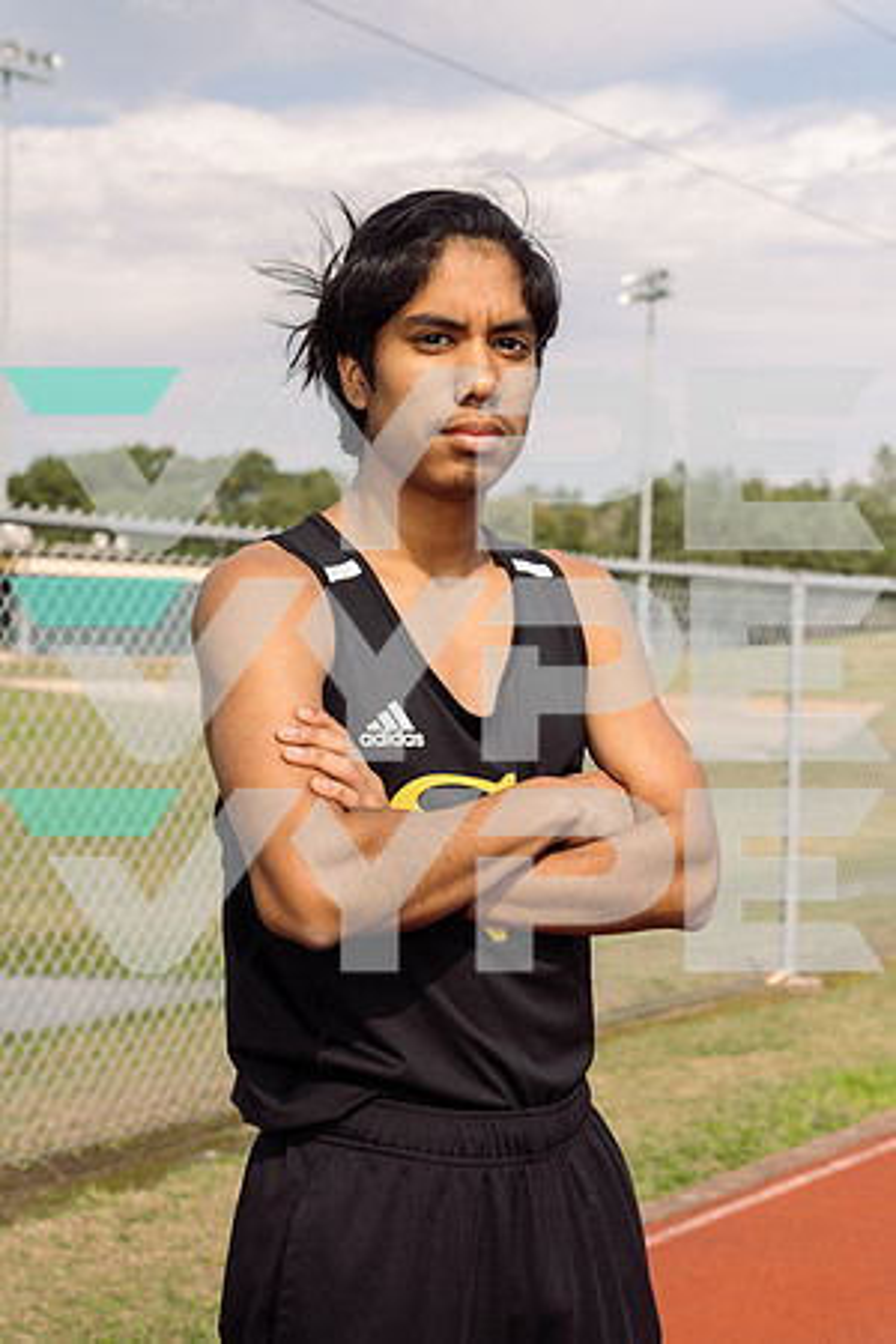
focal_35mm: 70
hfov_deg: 19.5
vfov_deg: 28.8
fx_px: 2613
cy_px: 672
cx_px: 448
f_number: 8
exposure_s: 1/200
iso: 125
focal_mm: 70
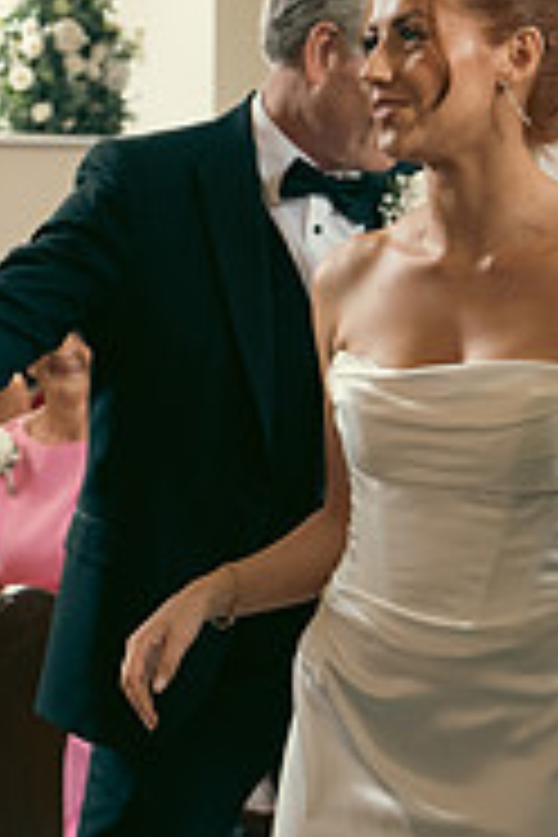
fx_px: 2395
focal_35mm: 103
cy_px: 448
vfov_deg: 19.8
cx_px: -189
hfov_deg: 12.8
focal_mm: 33
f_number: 3.5
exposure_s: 1/200
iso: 1600
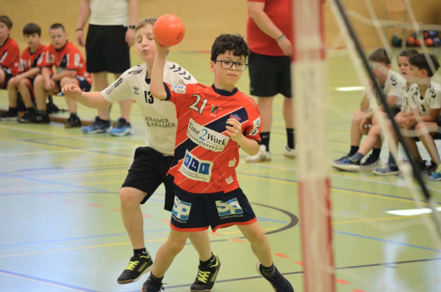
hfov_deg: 11.4
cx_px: 220
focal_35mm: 180
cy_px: 146
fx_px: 2200
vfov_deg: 7.6
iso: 1250
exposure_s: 1/500
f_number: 4.8
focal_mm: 120
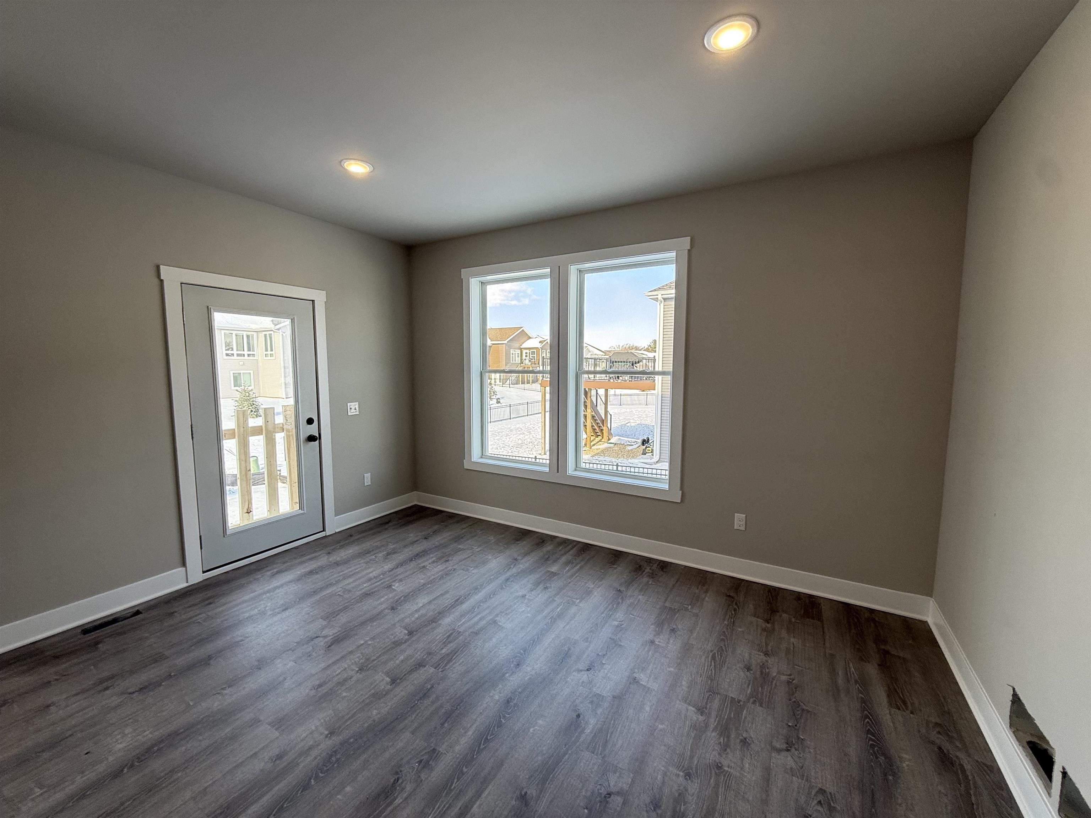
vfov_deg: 85.7
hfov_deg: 102.1
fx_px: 441
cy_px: 409
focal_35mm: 14
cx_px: 546
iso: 64
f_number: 2.2
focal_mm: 2.22
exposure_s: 1/152
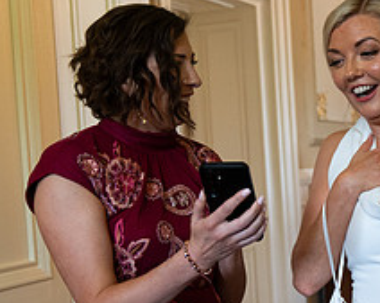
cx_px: 375
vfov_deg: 21.1
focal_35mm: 72
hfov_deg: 25.2
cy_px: 200
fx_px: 809
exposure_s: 1/160
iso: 2500
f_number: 2.8
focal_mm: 28
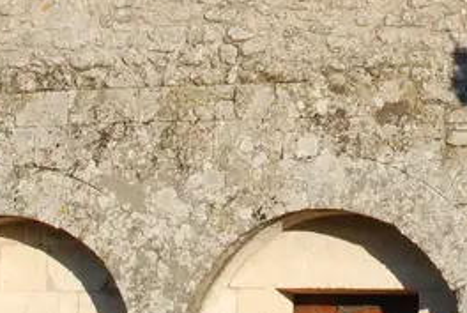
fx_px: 2929
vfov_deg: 6.1
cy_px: -49
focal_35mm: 225
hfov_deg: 9.1
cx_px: 343
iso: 200
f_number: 13
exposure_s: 1/125
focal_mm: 31
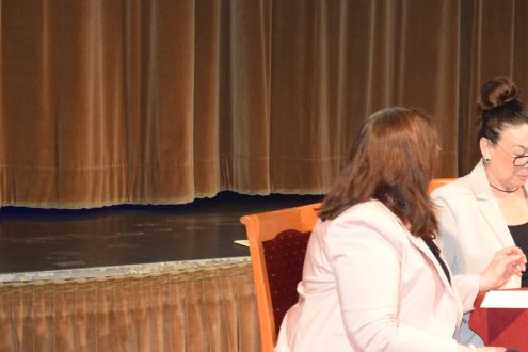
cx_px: 528
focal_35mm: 118
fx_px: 1731
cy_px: 145
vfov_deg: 11.6
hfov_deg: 17.0
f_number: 4.5
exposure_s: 1/60
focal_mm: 38
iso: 2000
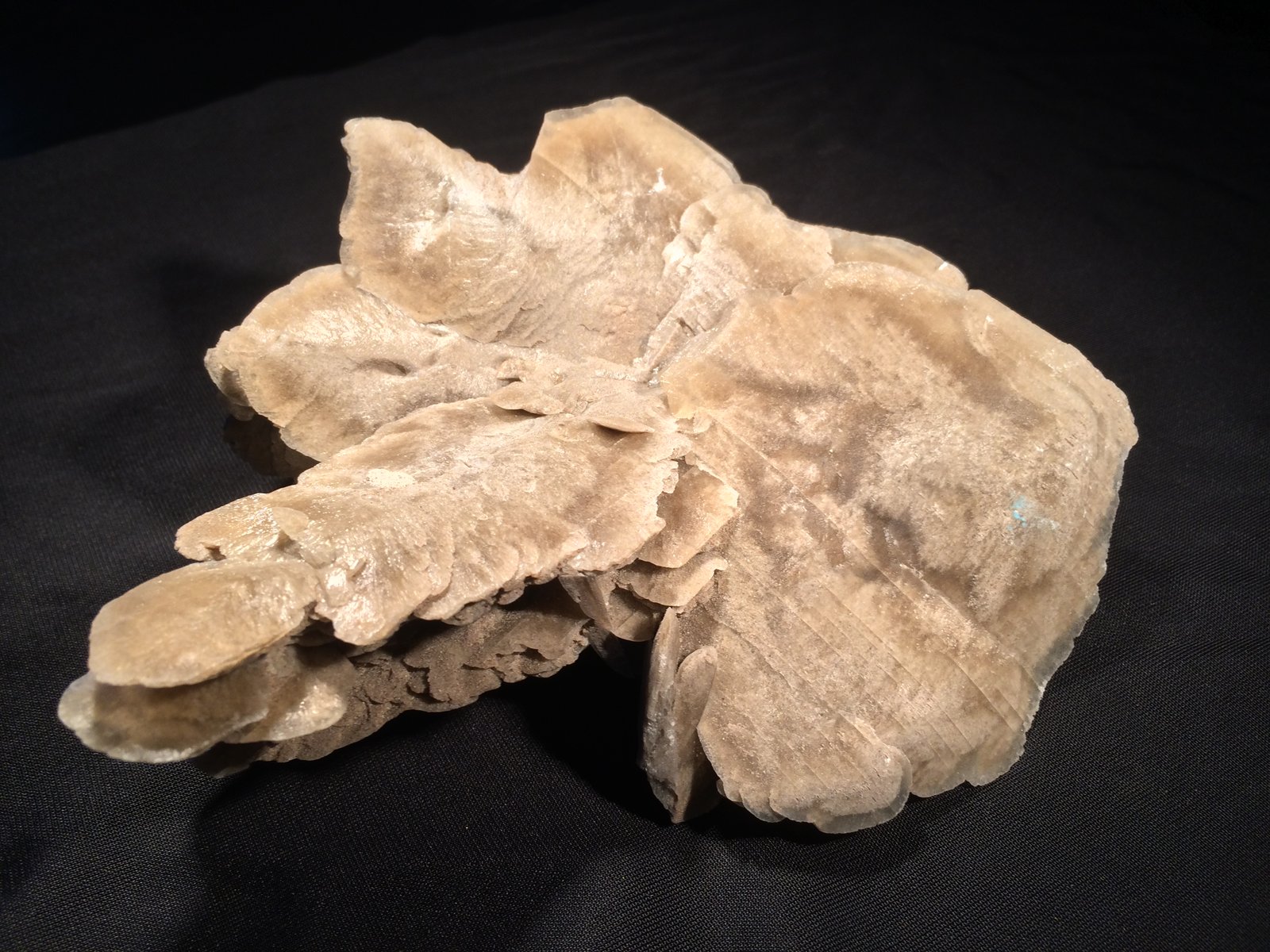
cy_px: 476
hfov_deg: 61.7
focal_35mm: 29
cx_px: 635
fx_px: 1064
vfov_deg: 48.2
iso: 32
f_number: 2.2
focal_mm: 4.15
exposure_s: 1/120
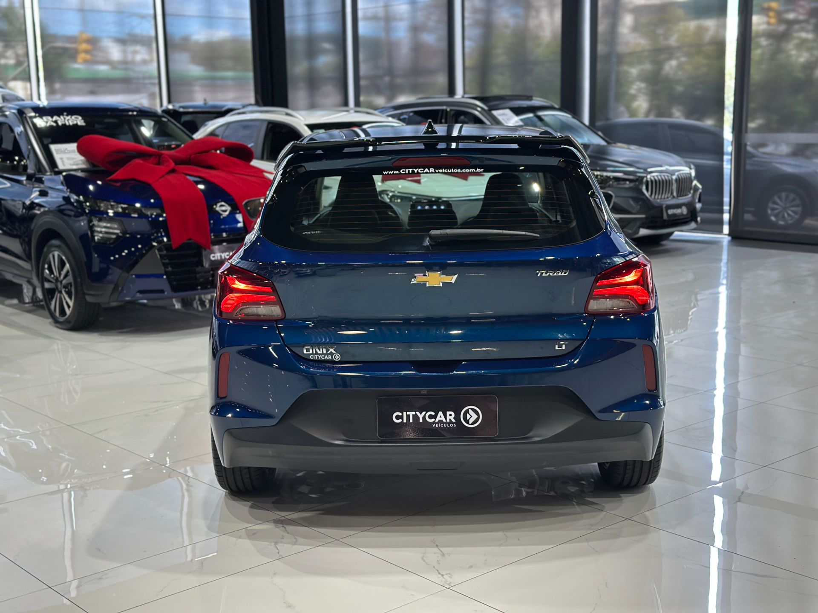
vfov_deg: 30.3
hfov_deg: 39.7
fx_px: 1134
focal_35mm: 48
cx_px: 409
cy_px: 306
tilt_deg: -10.0
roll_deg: +0.8
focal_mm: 6.86
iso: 200
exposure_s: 1/120
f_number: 1.78
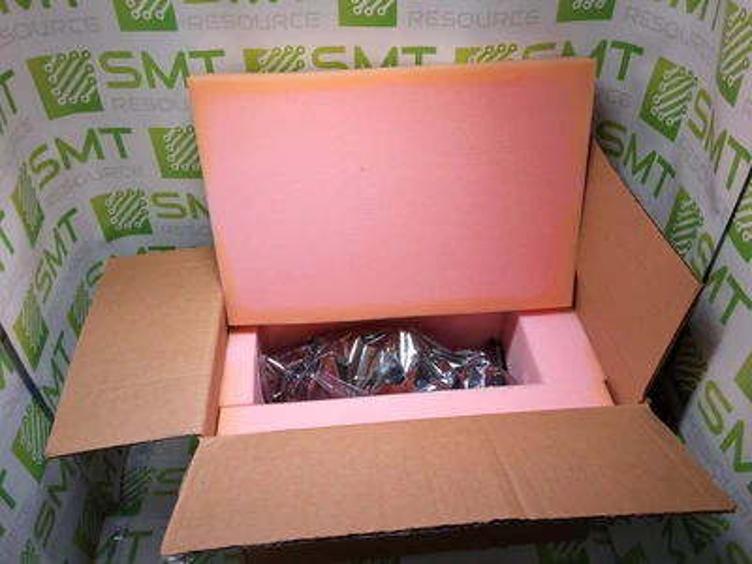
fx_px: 608
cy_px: 282
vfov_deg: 49.7
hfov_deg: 63.4
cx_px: 376
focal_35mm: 28
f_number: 1.9
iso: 40
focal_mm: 2.91
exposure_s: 1/120
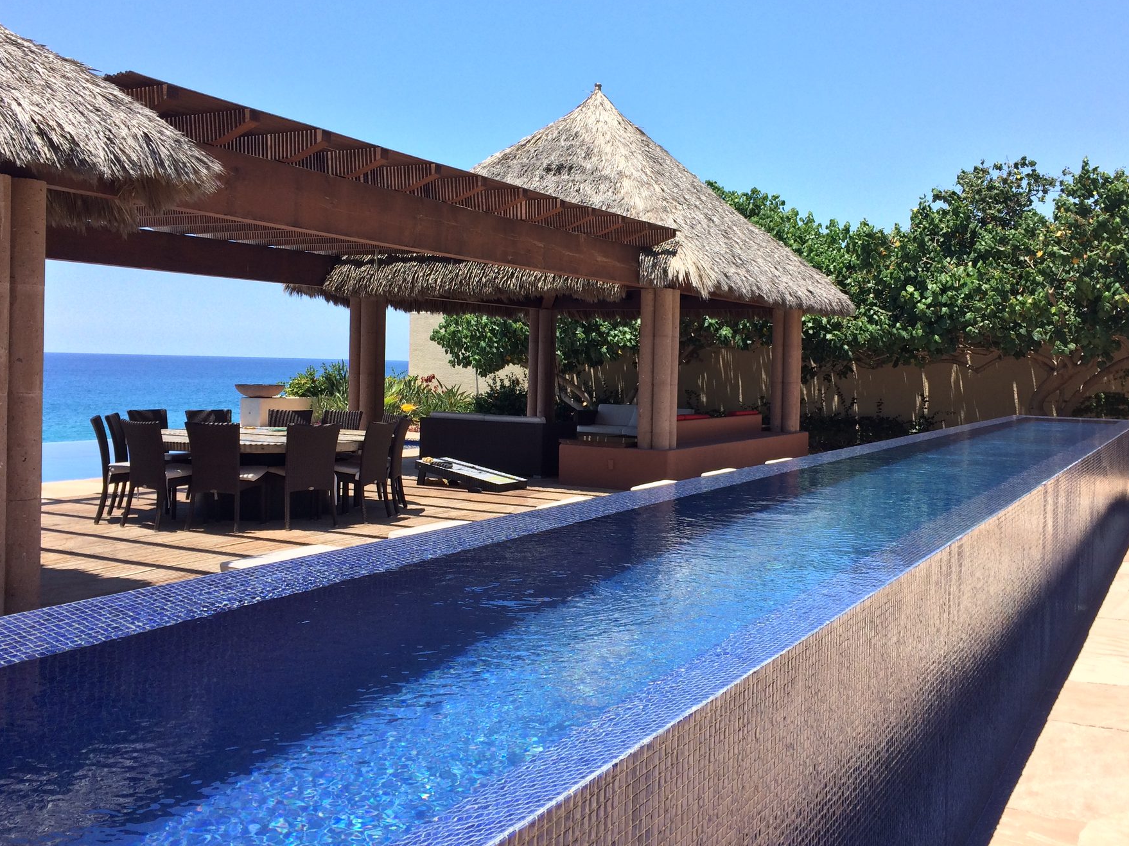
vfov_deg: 42.9
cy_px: 383
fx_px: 1076
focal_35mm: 33
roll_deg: -1.6
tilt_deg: -2.6
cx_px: 629
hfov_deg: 55.2
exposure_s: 1/1414
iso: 32
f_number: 2.2
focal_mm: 4.15
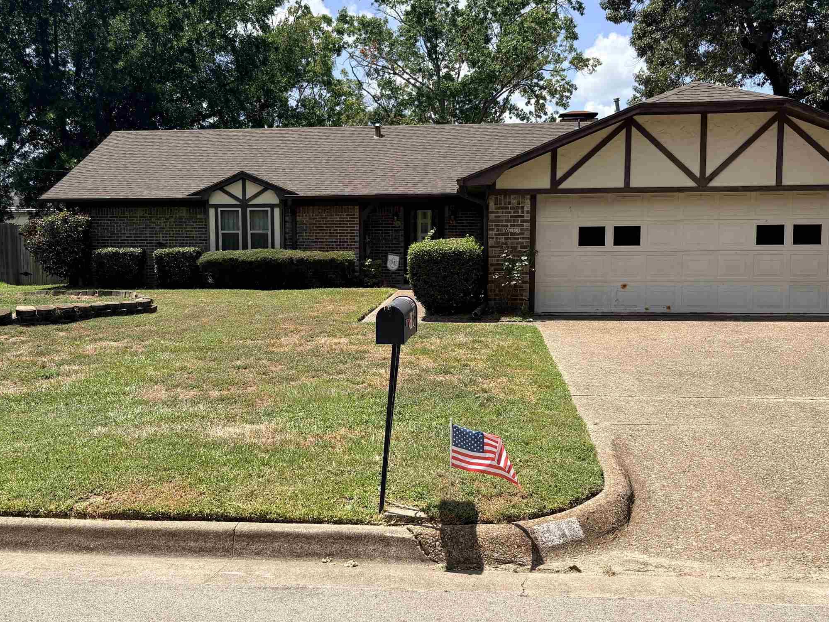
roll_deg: +0.9
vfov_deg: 36.0
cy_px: 305
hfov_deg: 46.6
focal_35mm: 40
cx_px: 342
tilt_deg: -4.5
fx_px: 958
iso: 50
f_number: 1.6
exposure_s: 1/3623
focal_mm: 5.96
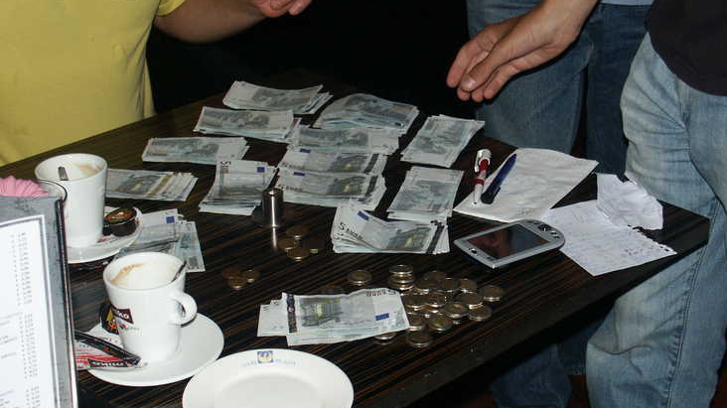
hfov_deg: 37.2
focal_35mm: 56
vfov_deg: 21.4
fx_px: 1079
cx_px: 334
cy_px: 197
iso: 200
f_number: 3.5
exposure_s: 1/45
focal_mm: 12.23
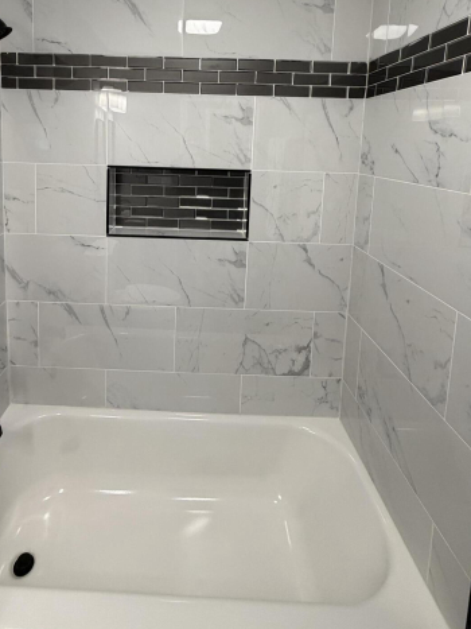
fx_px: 363
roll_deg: -1.6
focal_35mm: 20
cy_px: 184
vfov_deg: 77.6
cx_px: 187
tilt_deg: -4.1
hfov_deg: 65.3
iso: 320
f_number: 2.2
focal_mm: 2.22
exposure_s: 1/120
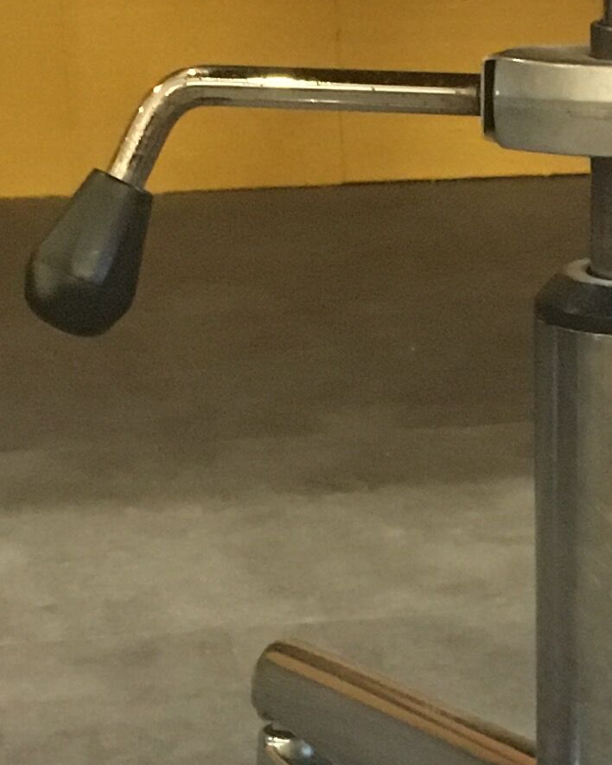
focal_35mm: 129
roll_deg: -0.2
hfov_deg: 11.8
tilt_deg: -17.7
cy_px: 625
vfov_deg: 14.8
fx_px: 2921
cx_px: 602
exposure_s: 1/17
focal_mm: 4.15
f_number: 2.2
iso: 320
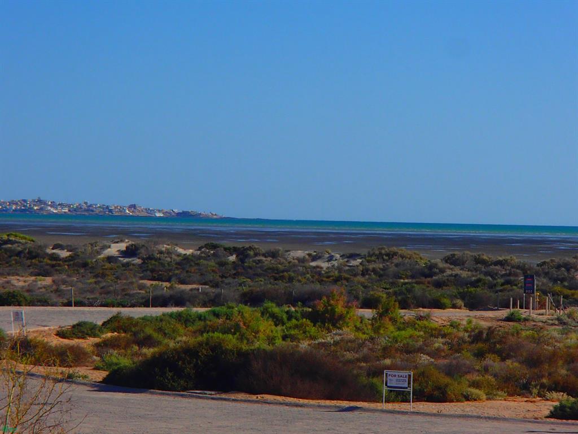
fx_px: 2338
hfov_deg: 14.1
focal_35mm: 140
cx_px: 289
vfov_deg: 10.6
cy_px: 217
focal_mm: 25
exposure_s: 1/200
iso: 200
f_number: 18
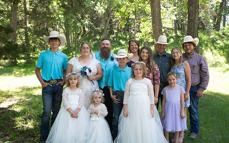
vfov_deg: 37.2
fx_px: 212
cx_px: 119
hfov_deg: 56.7
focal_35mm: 34
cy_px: 80
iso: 250
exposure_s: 1/125
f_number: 5
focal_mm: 31
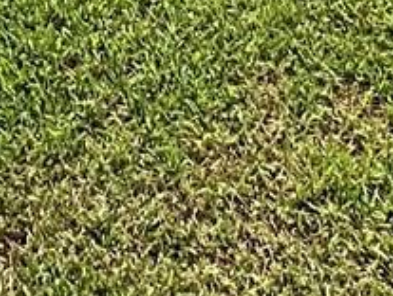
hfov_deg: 17.4
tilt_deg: -0.9
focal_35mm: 108
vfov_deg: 8.6
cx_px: -68
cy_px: -812
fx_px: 1228
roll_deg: +0.5
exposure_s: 1/3125
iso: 50
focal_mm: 2.22
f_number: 2.2
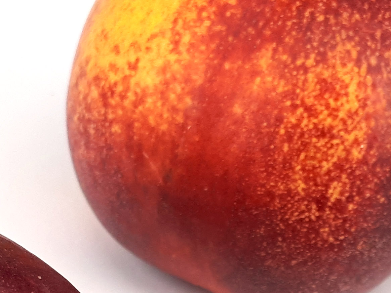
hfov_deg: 18.3
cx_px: 263
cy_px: 385
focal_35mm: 107
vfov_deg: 13.3
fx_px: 1208
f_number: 1.9
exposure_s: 1/115
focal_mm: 3.6
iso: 40
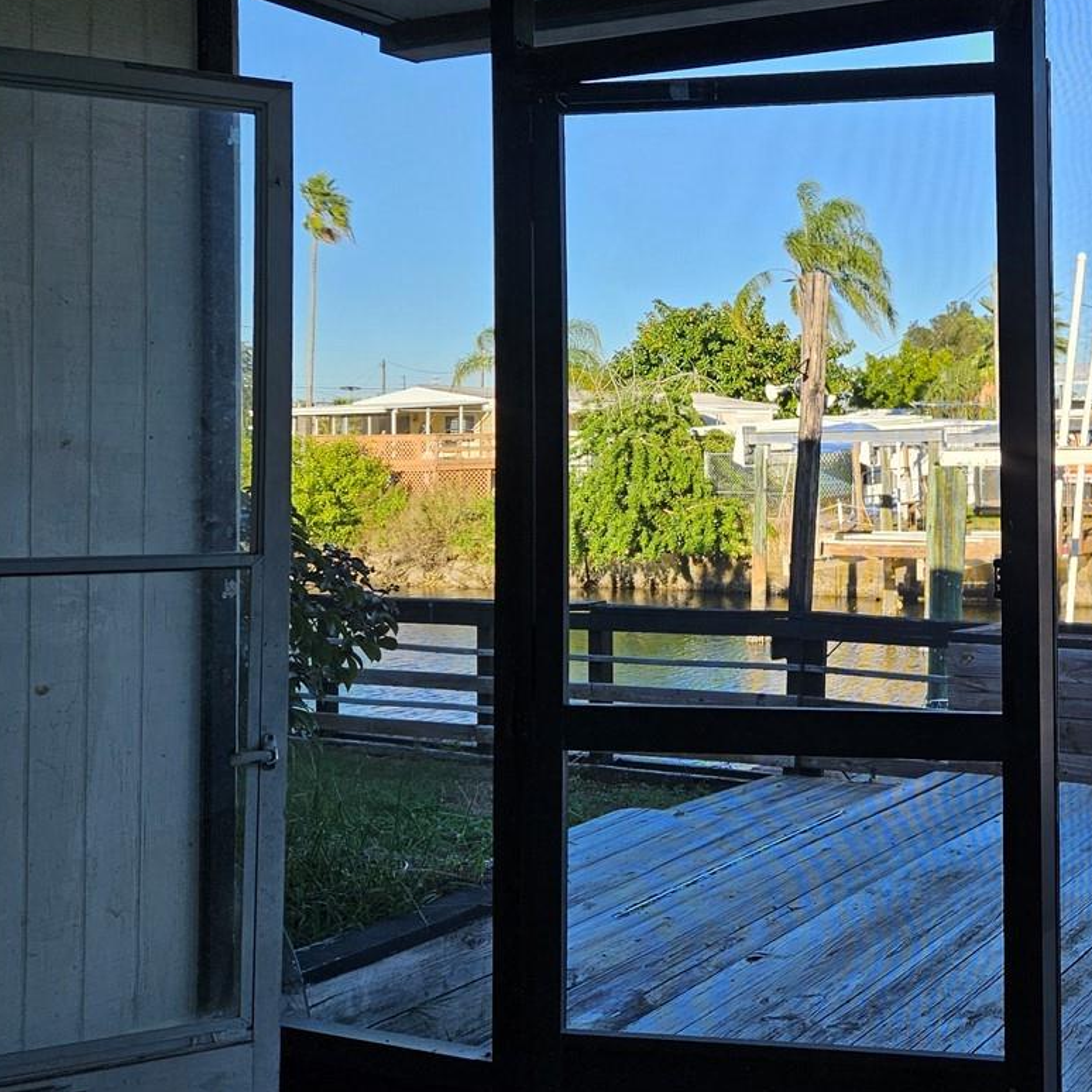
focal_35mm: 42
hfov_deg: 36.9
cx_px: 1023
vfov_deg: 39.8
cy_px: 419
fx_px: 1499
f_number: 1.8
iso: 25
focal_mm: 5.4
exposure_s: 1/571
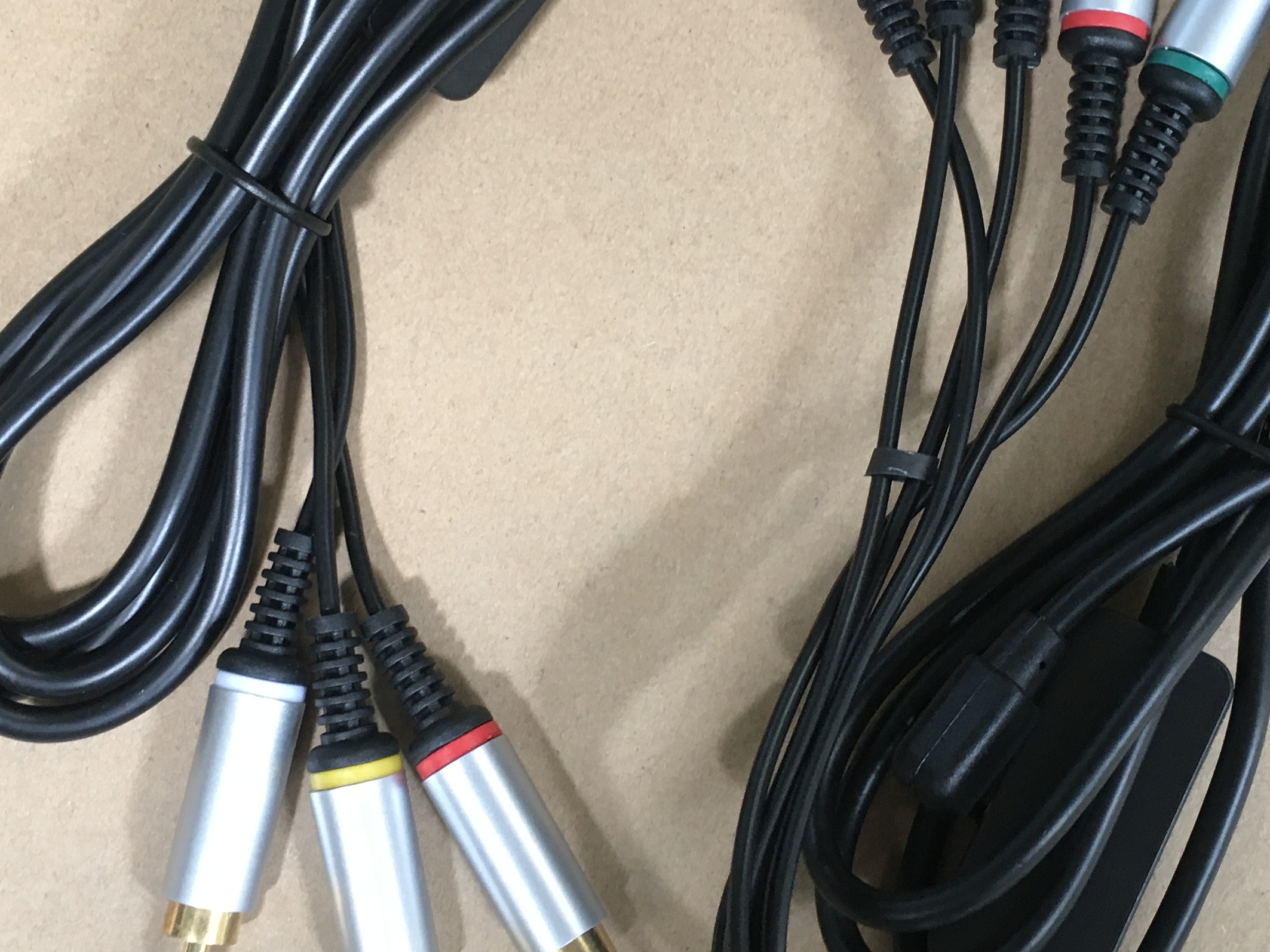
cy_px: 401
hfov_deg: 34.8
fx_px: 2018
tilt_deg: -82.4
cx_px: 770
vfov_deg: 26.5
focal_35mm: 55
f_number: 2.2
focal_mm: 4.15
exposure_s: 1/33
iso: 100
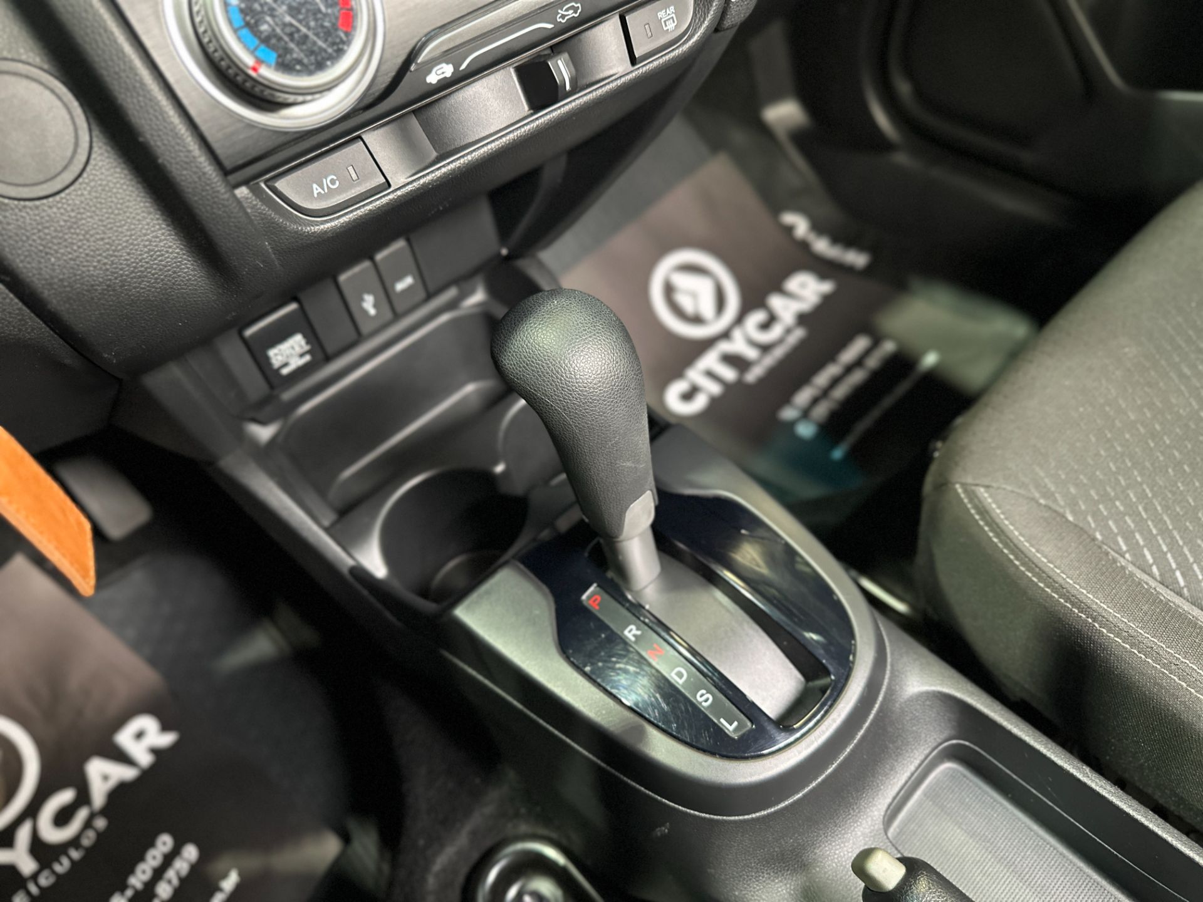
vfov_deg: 56.8
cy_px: 451
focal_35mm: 24
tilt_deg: -50.2
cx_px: 602
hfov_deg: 71.6
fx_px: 834
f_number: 1.78
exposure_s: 1/40
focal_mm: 6.86
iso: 640
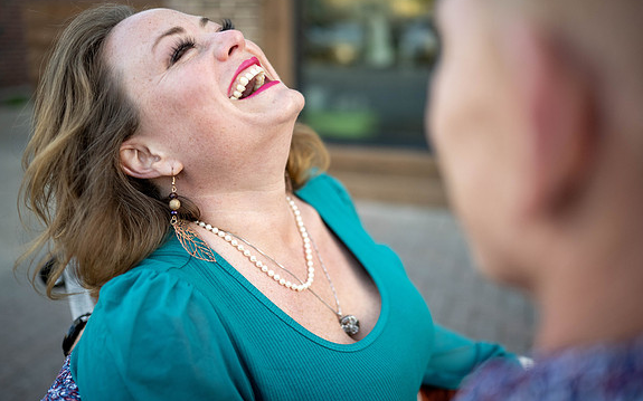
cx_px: 323
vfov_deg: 35.3
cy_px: 190
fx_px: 631
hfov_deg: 54.0
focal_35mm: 36
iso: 640
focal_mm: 35
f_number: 1.8
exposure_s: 1/800
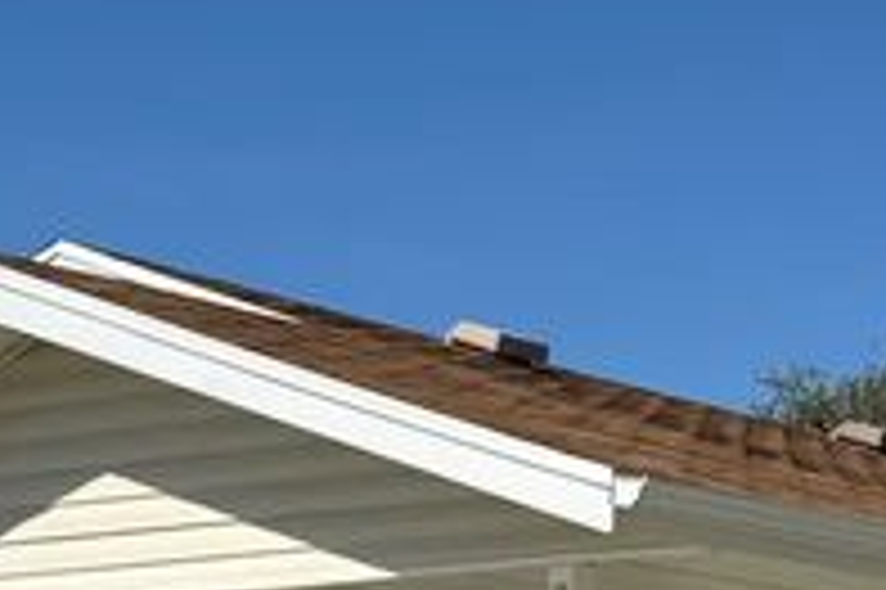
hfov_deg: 15.5
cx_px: 855
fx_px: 3197
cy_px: 892
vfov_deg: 10.2
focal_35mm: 130
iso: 80
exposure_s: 1/6410
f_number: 1.78
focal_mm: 6.76
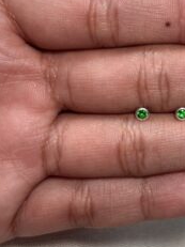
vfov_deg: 21.8
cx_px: 159
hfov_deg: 16.2
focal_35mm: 90
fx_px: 642
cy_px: 98
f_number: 1.6
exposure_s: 1/115
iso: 40
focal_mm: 5.96
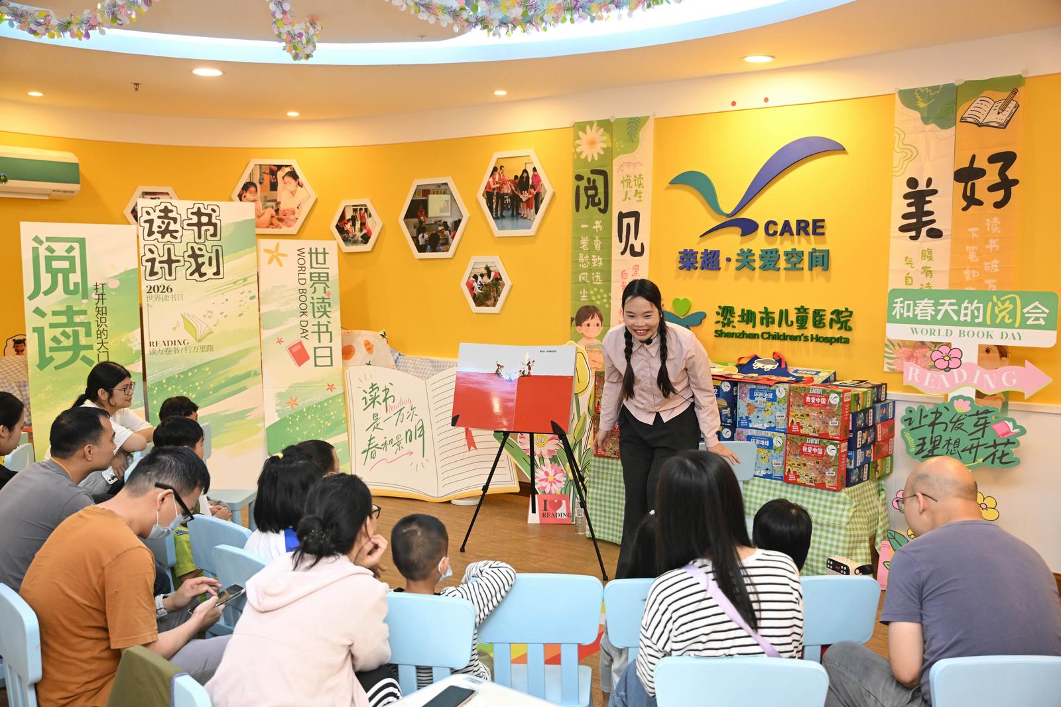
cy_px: 354
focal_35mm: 34
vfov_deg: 38.9
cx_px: 530
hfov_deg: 55.8
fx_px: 1002
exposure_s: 1/160
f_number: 3.5
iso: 2500
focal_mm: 34
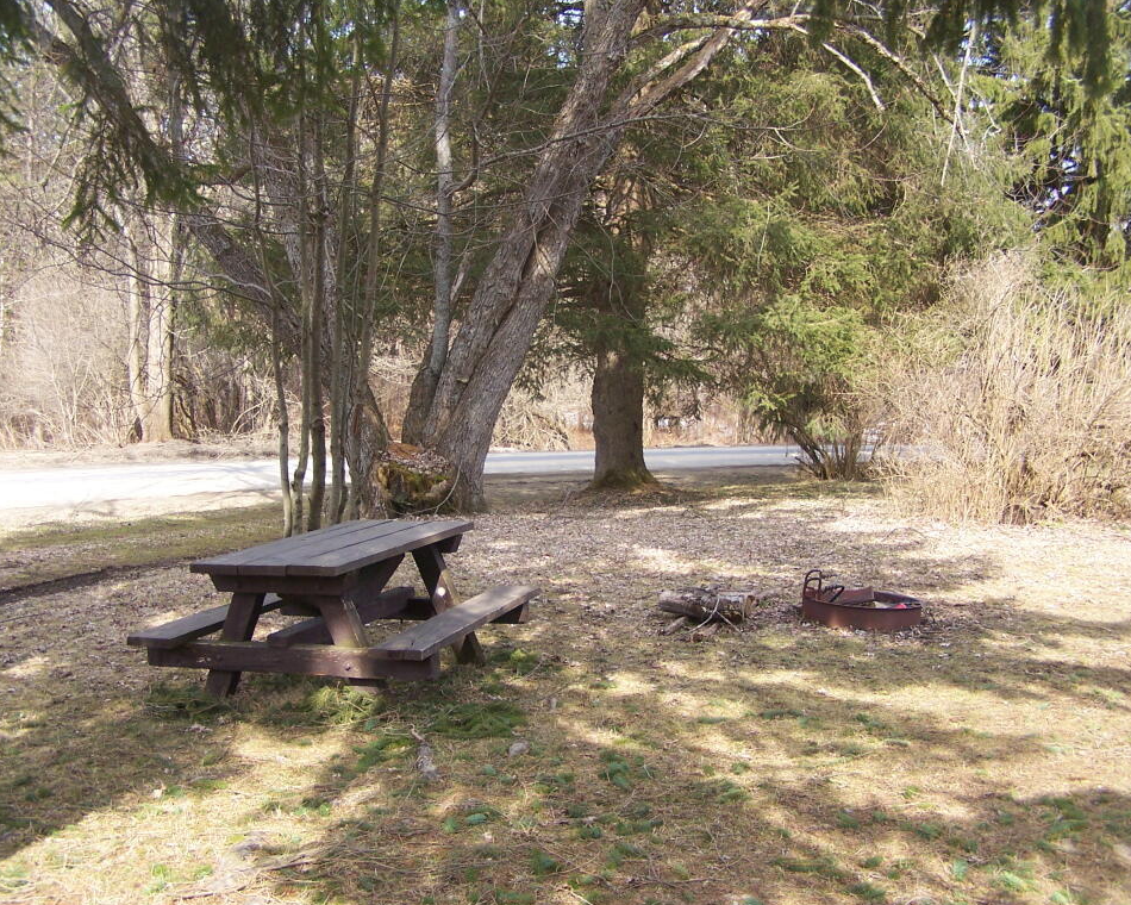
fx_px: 1339
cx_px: 549
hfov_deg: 45.8
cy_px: 452
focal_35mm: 40
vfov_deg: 37.3
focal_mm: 6.3
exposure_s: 1/250
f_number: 2.8
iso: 80
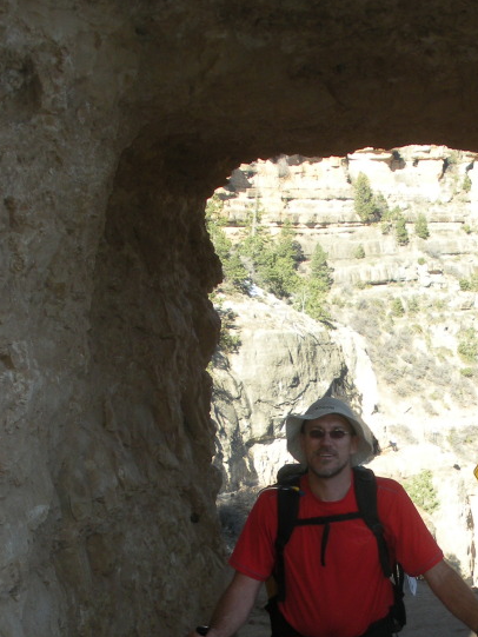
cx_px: 396
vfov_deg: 27.0
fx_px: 1307
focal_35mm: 71
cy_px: 484
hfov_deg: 20.5
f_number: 3.5
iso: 88
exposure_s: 1/288
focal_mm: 6.3
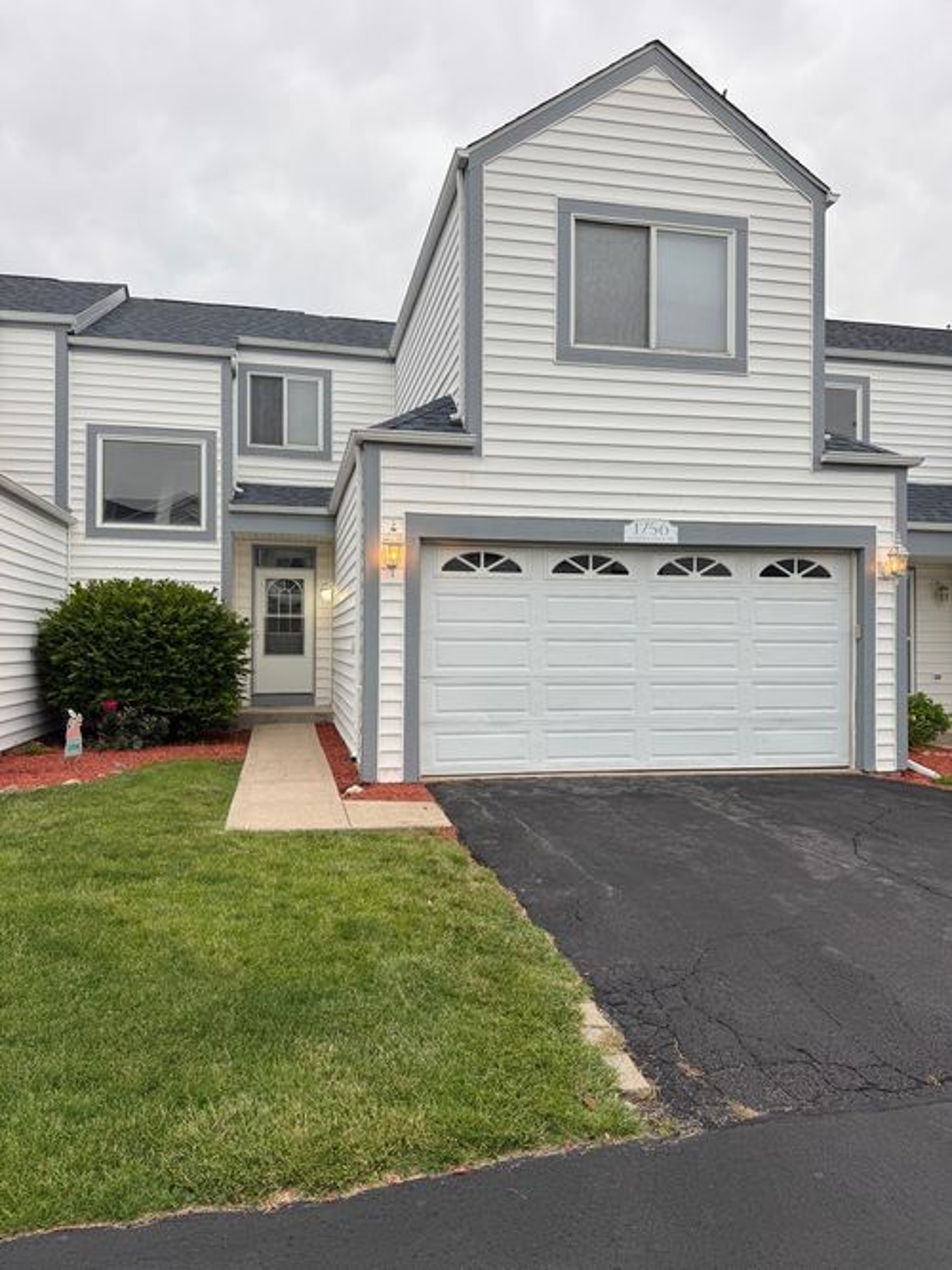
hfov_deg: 56.8
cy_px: 635
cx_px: 476
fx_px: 880
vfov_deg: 71.6
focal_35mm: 24
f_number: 1.78
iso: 64
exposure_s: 1/120
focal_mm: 6.76
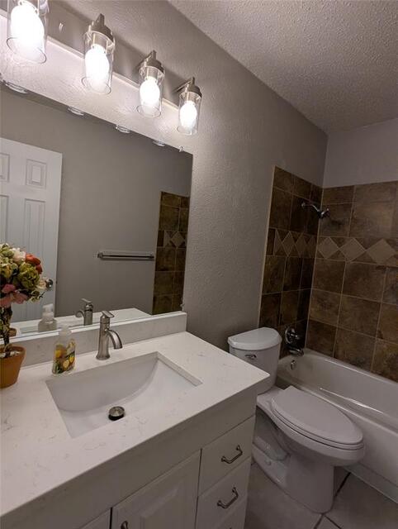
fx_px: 245
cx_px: 199
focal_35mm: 16
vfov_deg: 94.4
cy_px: 264
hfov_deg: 78.3
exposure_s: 1/120
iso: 79
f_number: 2.2
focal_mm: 2.35
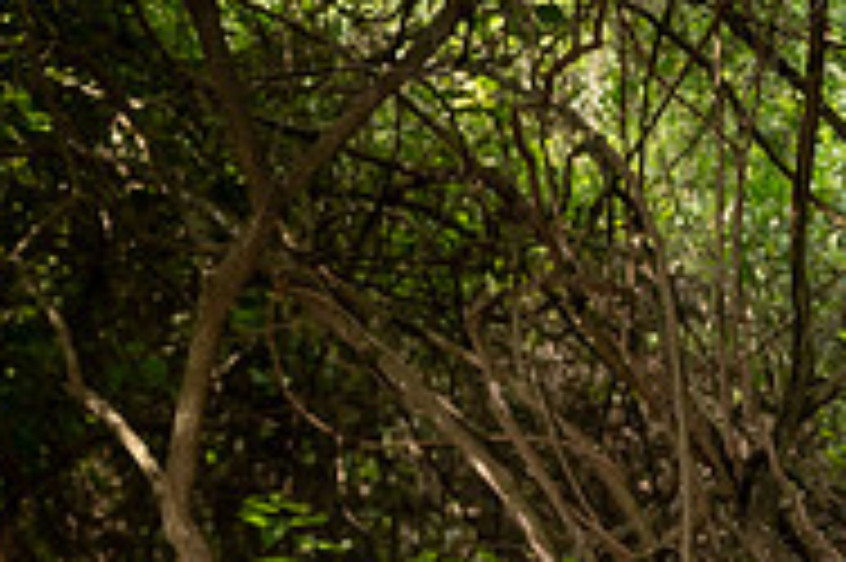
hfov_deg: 9.4
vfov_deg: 6.2
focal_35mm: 219
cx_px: 130
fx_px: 5142
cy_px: 847
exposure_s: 1/800
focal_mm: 71
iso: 250
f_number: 2.5
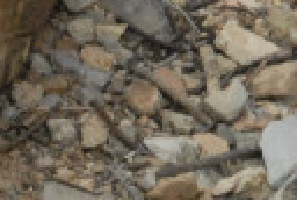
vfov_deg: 2.0
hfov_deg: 2.9
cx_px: -383
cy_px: 164
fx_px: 5798
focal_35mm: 701
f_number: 13
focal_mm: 75
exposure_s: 1/640
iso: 1600
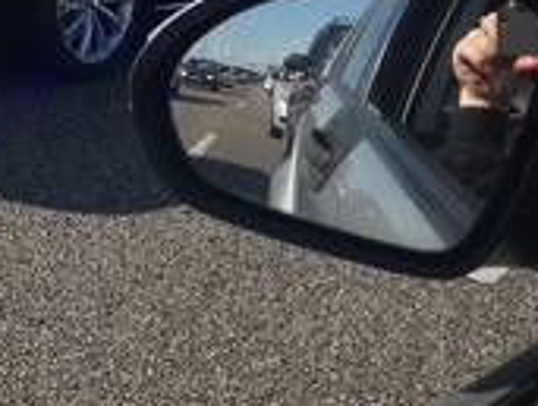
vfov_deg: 18.9
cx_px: 132
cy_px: 57
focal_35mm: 77
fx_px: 1199
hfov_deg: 25.0
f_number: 2.4
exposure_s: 1/1205
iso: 50
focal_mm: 4.12
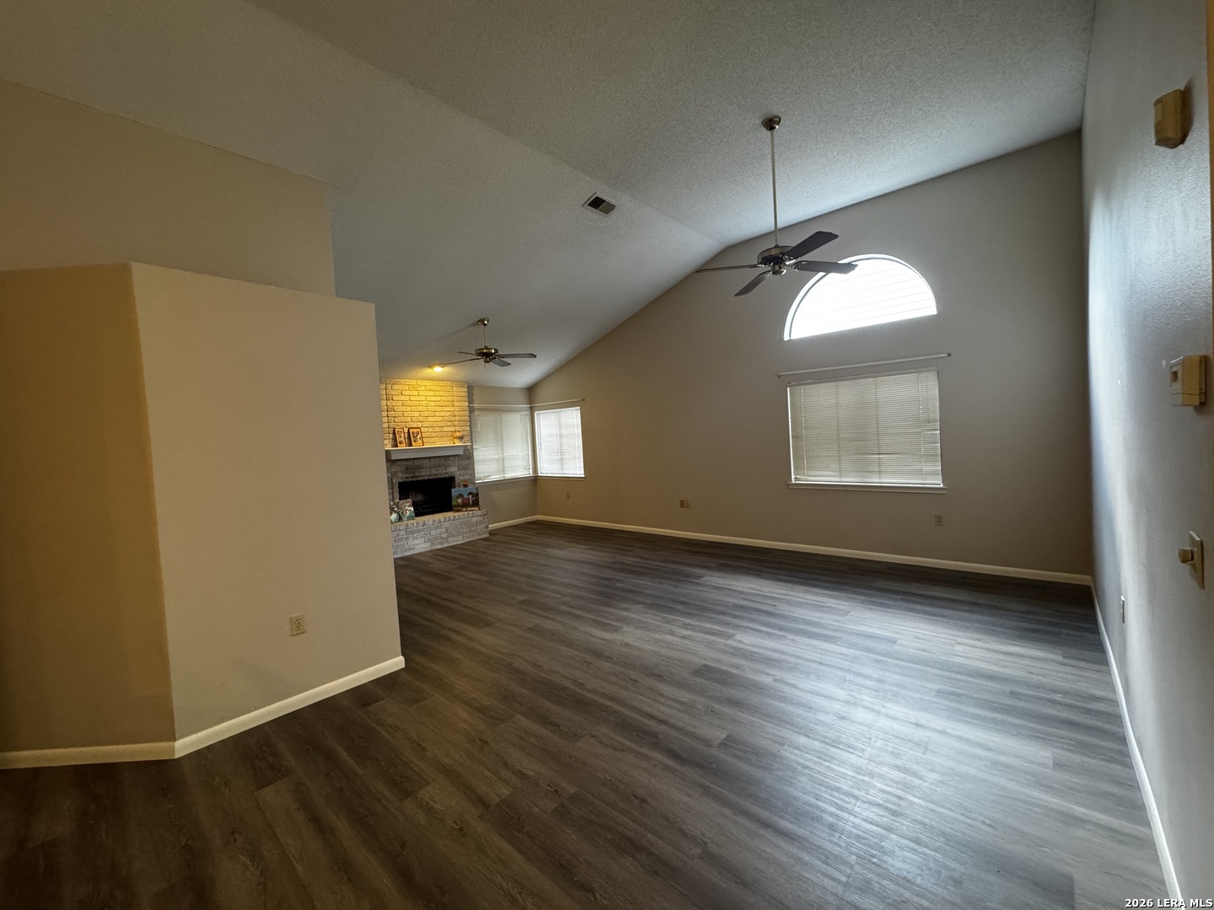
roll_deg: +2.9
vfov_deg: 85.7
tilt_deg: -2.7
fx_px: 491
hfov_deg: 102.1
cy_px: 455
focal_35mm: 14
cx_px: 607
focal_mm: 2.22
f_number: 2.2
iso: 320
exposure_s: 1/60
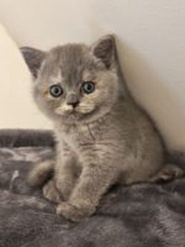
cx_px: 92
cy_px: 124
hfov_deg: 40.7
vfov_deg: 52.6
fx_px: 249
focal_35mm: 35
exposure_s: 1/33
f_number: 1.9
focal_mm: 6.12
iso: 2500
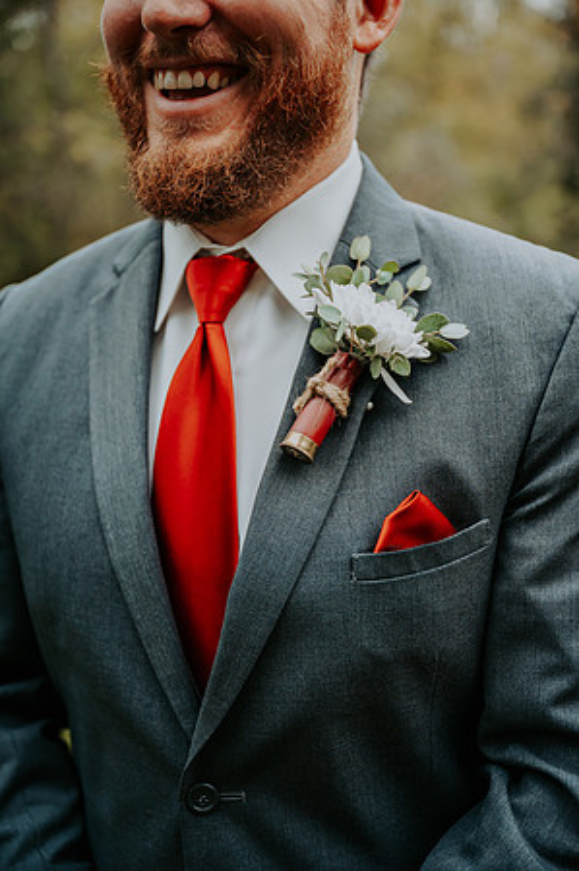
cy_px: 436
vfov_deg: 44.5
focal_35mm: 44
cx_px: 290
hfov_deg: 30.4
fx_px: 1064
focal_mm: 44
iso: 500
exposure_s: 1/1000
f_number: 2.8
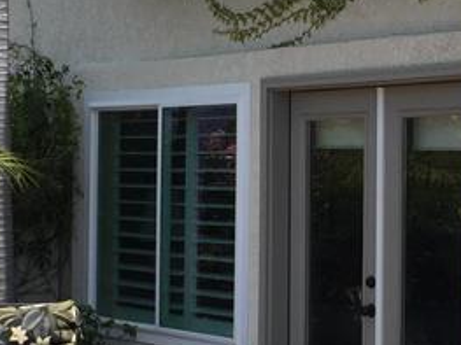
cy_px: 215
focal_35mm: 113
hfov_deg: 17.3
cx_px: 337
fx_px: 1504
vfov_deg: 13.1
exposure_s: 1/1412
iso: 32
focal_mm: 4.15
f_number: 2.2
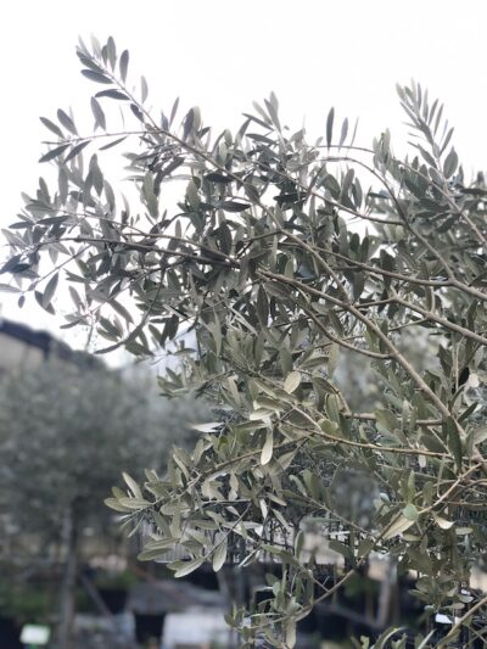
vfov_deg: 36.8
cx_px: 244
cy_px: 324
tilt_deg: +9.2
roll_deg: -1.3
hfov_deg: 28.0
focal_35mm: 52
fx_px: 975
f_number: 2.4
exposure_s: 1/120
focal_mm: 6
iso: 20
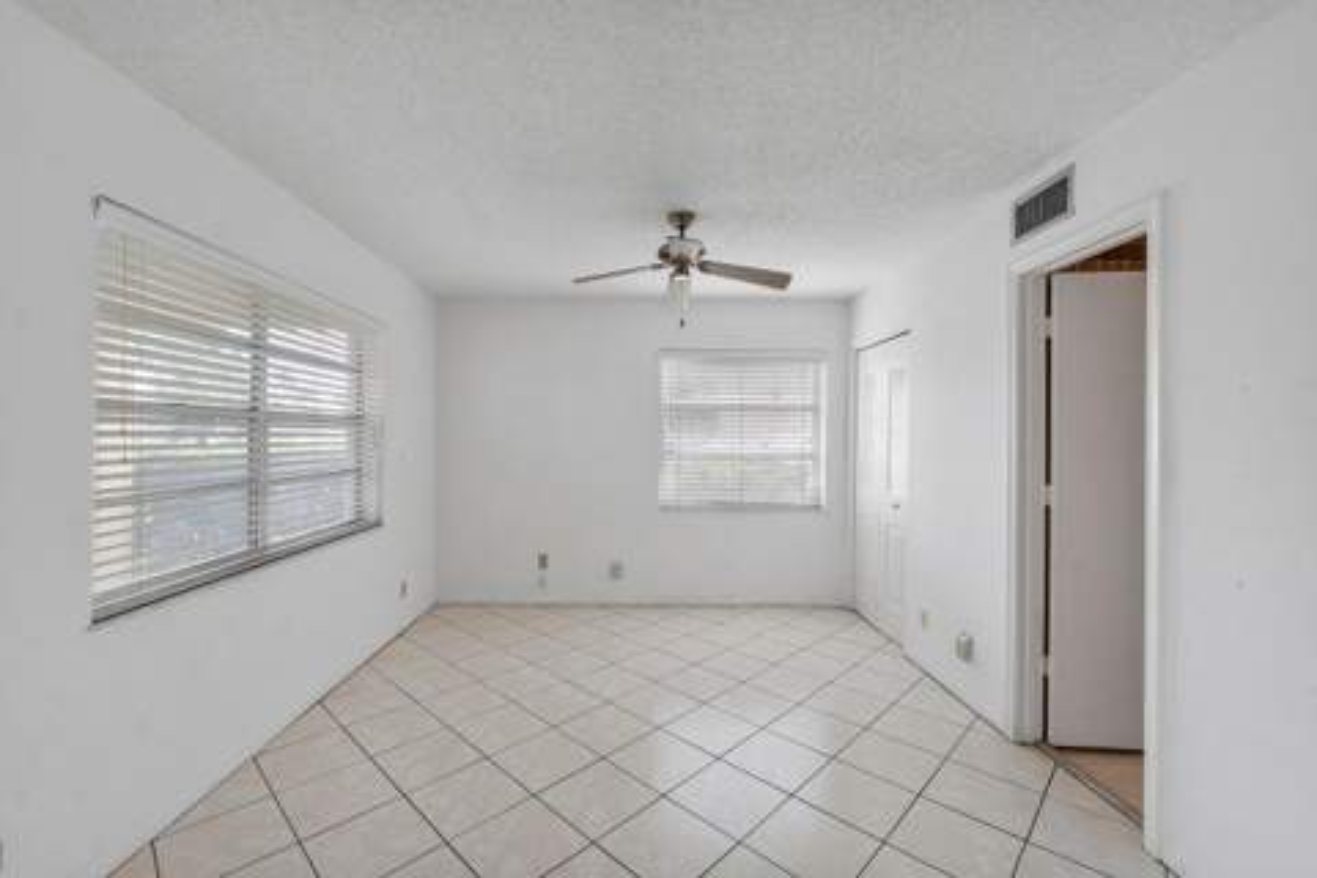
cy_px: 439
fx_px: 549
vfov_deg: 77.3
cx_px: 658
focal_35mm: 15
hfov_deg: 100.4
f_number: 11
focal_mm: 10
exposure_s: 1/10
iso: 160
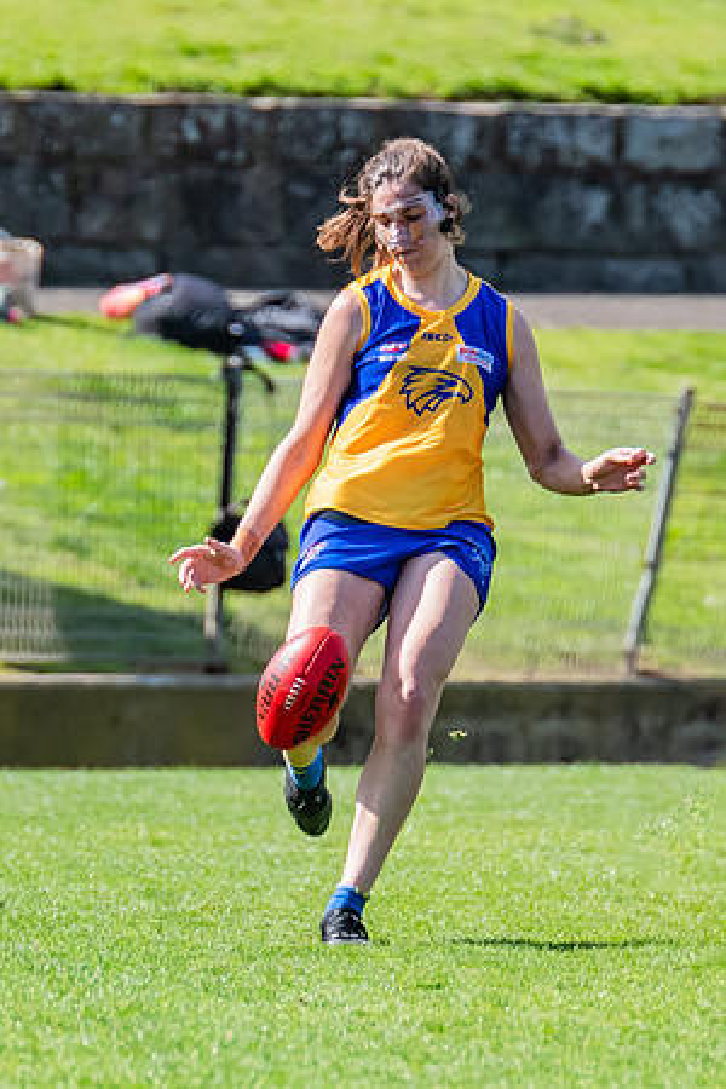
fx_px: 34401
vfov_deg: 1.8
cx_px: 250
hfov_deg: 1.2
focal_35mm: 1137
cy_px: 453
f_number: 6.3
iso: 800
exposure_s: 1/1600
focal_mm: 420
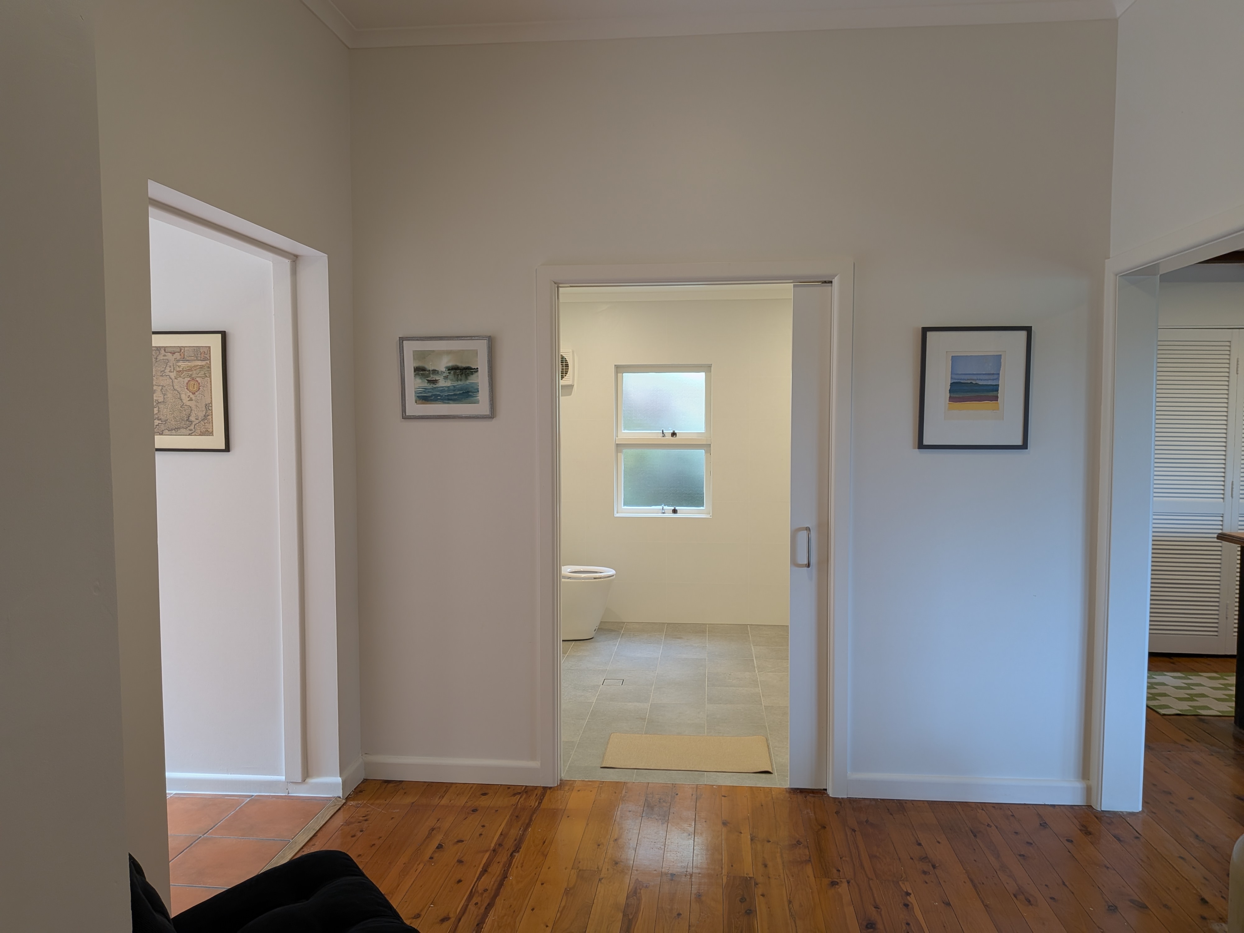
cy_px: 466
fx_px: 862
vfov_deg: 56.8
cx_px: 622
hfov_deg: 71.6
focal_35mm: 24
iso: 31
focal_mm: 4.53
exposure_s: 1/25
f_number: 1.7
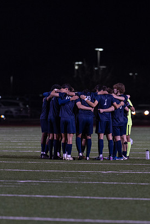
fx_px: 1894
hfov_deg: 4.5
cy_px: 137
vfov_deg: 6.8
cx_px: 101
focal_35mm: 303
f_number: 1.8
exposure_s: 1/1250
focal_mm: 135
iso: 1250
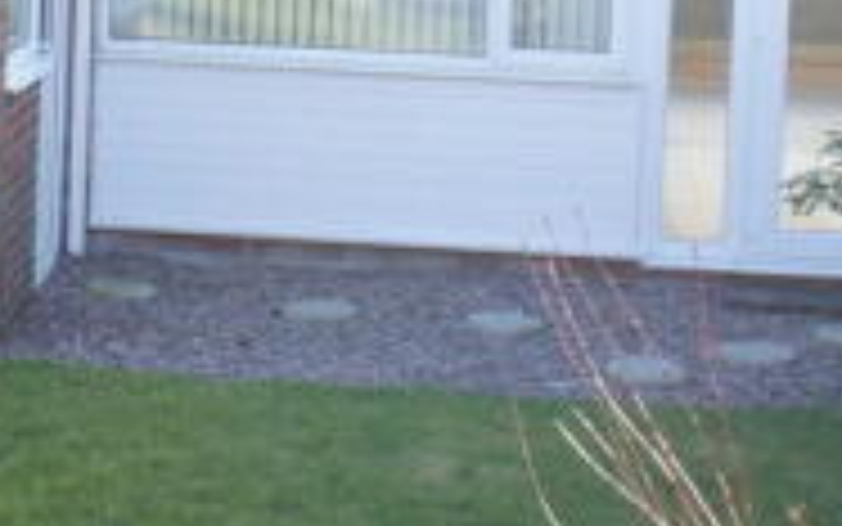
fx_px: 2456
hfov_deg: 18.9
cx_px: -23
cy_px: -99
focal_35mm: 107
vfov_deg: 12.0
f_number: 6.3
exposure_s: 1/80
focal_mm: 20
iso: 200
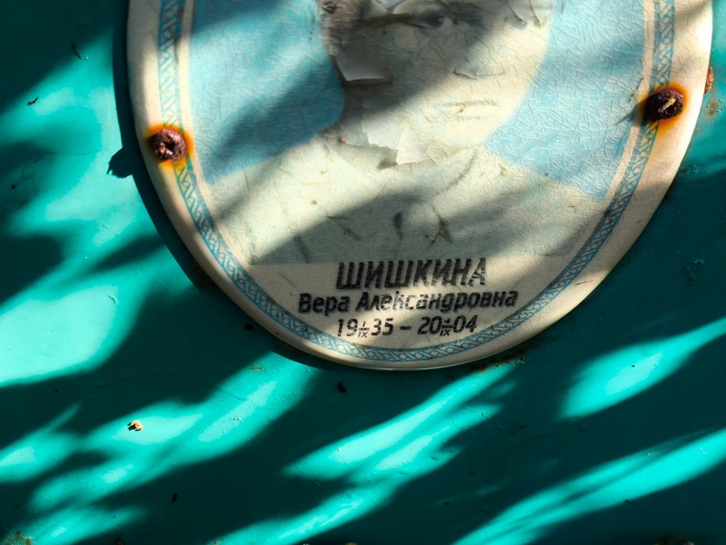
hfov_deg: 38.2
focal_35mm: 50
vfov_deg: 29.1
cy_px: 272
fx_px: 1049
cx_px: 363
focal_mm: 4.71
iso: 50
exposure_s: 1/264
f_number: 1.7
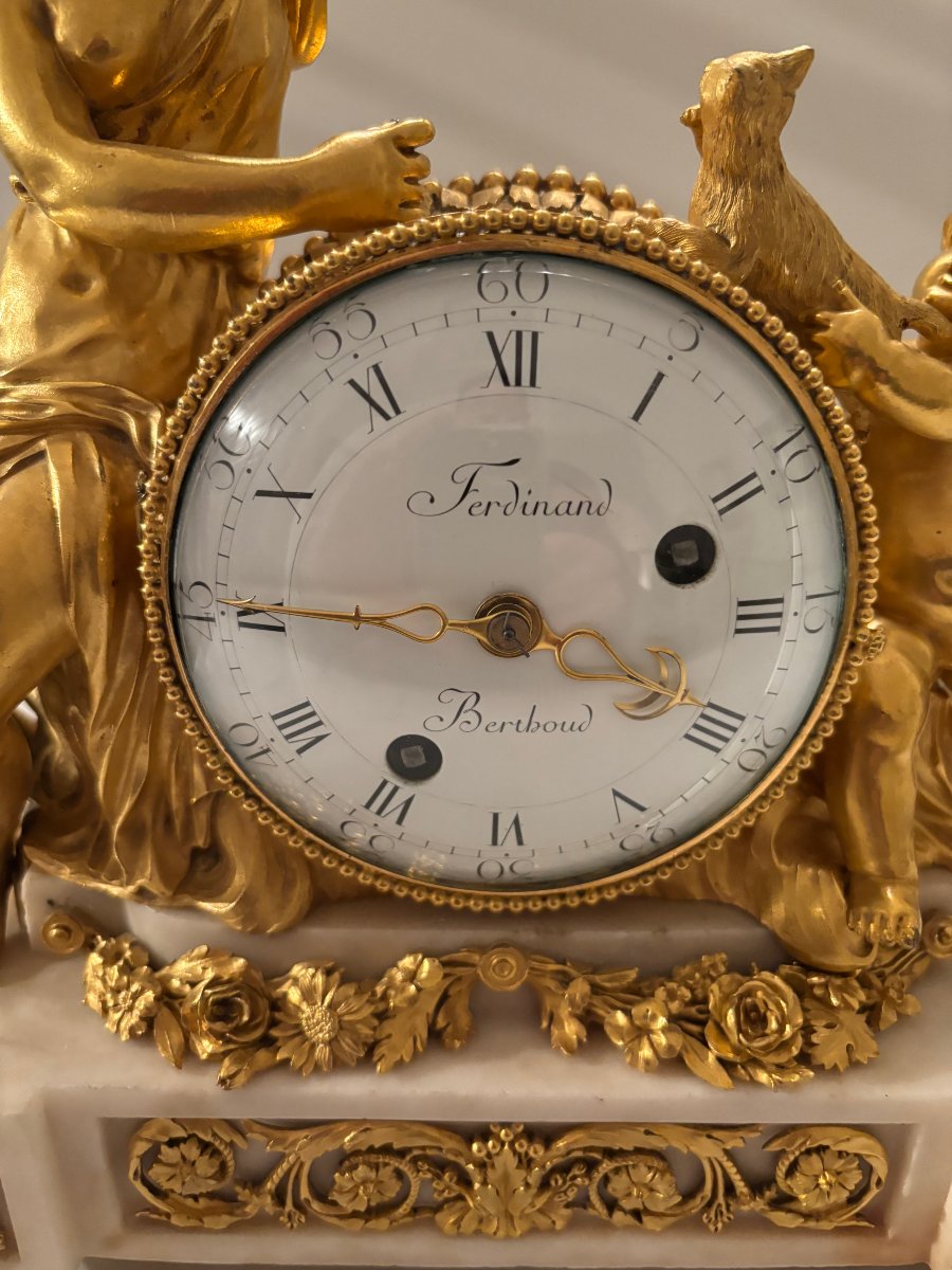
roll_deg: +0.1
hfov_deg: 53.1
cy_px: 635
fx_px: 953
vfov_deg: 67.3
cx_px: 476
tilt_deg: -21.0
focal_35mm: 26
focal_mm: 5.96
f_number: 1.6
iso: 500
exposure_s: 1/33
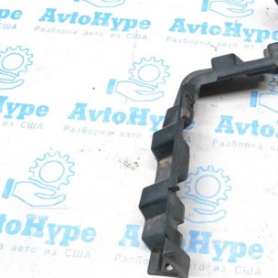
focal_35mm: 59
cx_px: 266
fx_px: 536
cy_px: 129
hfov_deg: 27.7
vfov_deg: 29.1
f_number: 10
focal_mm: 22
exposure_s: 1/125
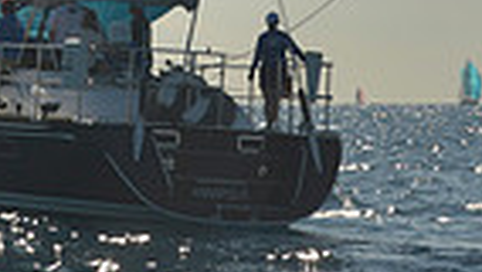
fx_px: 3823
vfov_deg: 3.9
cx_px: 66
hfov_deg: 7.2
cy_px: -632
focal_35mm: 299
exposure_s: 1/500
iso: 200
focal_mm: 70
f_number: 11
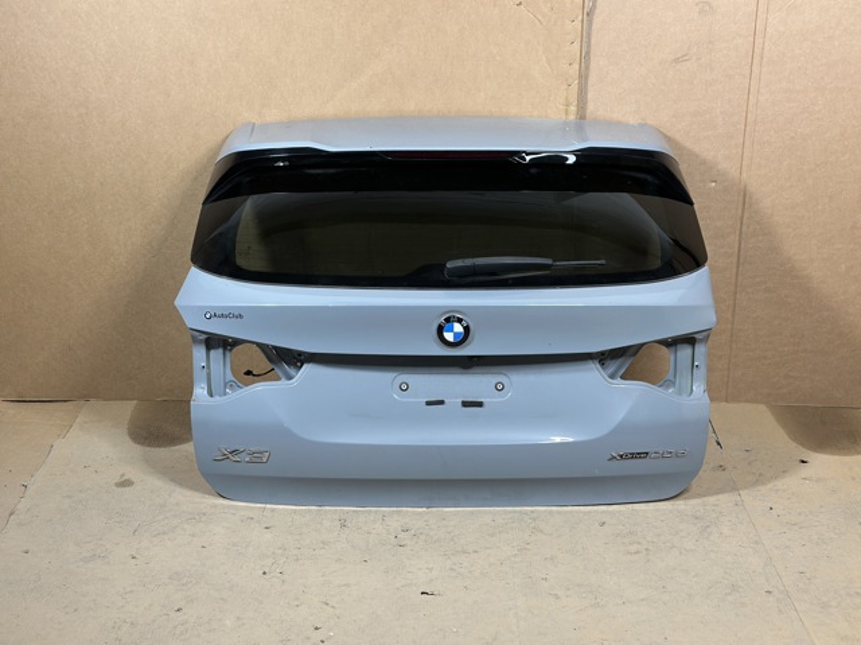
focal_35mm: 48
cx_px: 430
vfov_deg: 30.2
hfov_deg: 39.7
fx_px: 1193
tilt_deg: -21.3
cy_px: 322
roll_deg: -0.3
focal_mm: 6.86
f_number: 1.78
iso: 200
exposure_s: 1/50
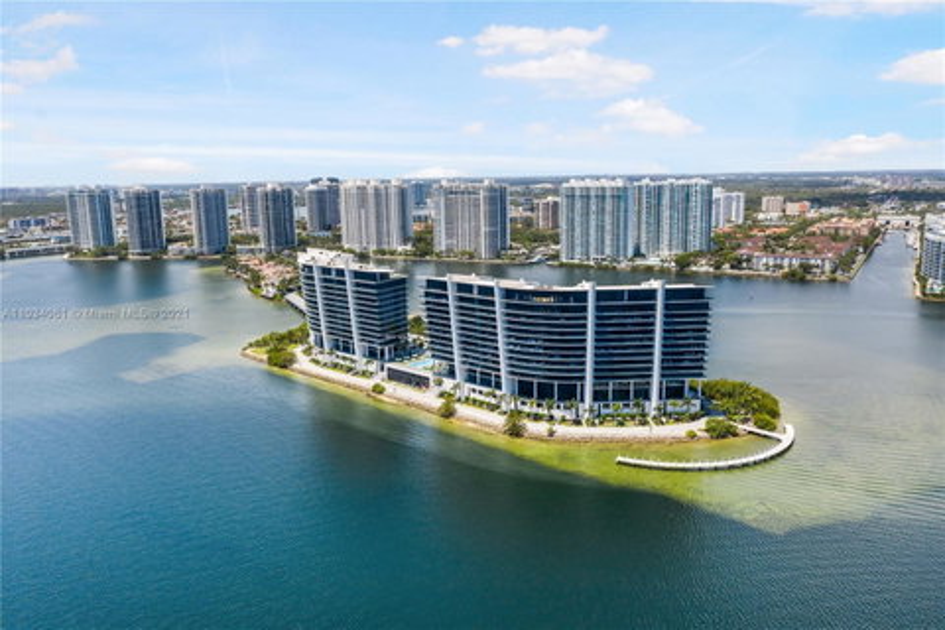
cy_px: 315
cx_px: 472
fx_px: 735
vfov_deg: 46.4
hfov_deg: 65.5
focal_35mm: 28
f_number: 5.6
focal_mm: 10.26
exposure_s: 1/500
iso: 100
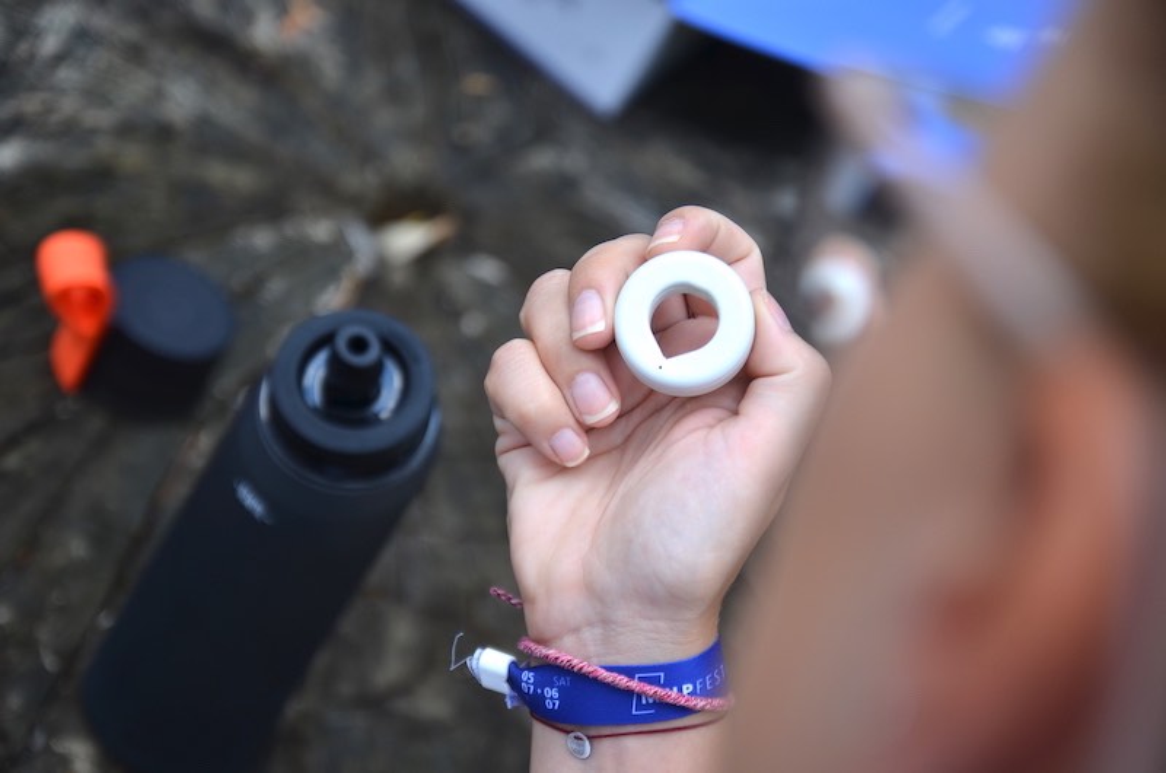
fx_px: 2424
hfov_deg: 27.0
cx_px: 583
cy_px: 386
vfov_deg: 18.1
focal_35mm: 75
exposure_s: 1/1000
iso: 100
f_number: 2.8
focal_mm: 50
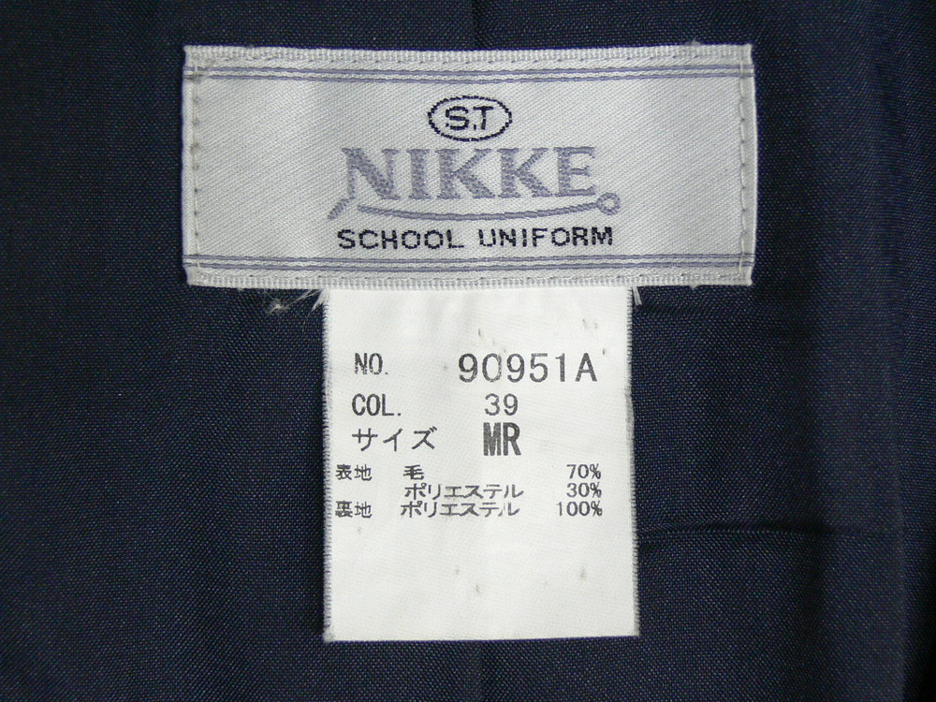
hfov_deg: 22.8
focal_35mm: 86
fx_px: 2325
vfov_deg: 17.2
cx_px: 468
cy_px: 351
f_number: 3.2
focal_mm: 12.9
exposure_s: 1/30
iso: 200
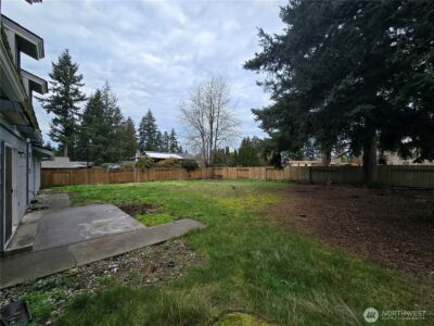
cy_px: 163
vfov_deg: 89.9
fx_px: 163
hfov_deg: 106.2
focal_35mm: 13
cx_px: 217
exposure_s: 1/701
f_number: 2.2
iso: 50
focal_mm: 2.2
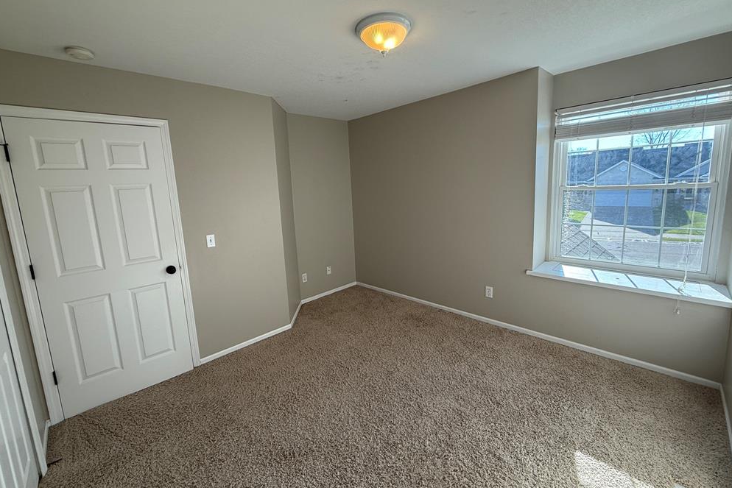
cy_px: 230
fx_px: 305
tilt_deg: -7.7
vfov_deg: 77.3
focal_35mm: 15
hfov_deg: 100.4
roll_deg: +2.8
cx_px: 360
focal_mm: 2.22
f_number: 2.2
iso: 50
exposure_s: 1/120
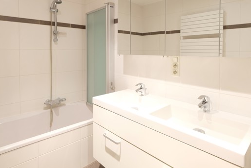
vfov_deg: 58.1
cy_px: 55
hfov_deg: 81.1
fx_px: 146
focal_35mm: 21
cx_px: 116
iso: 200
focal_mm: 10
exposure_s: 1.7
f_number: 5.6
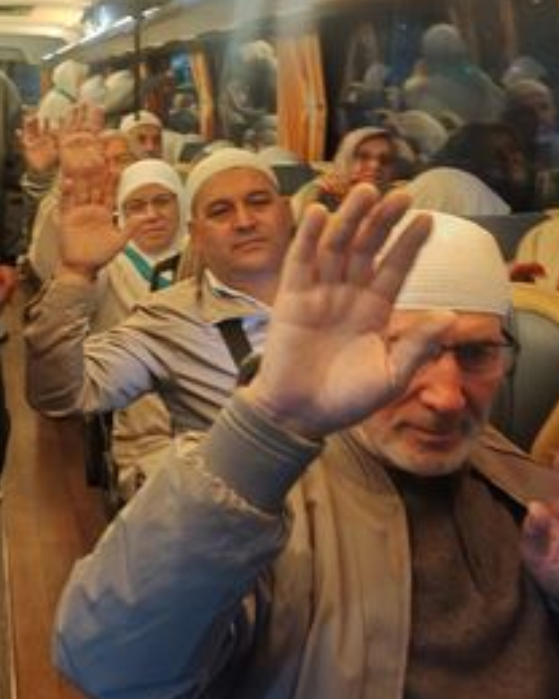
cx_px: 26
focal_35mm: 54
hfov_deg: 26.8
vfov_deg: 34.5
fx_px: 1117
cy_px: 258
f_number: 1.9
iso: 2500
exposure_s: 1/33
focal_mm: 6.12
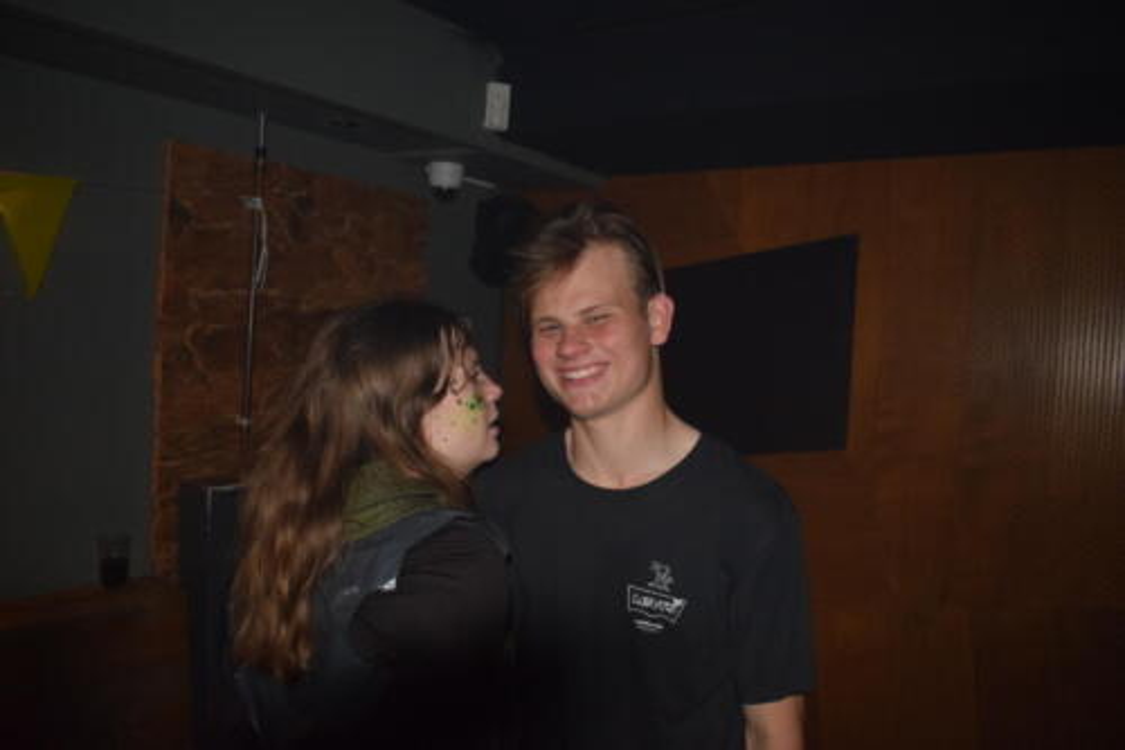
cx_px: 562
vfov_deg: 47.9
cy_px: 375
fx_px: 843
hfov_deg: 67.4
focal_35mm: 27
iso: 1600
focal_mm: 18
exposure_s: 1/60
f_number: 3.5
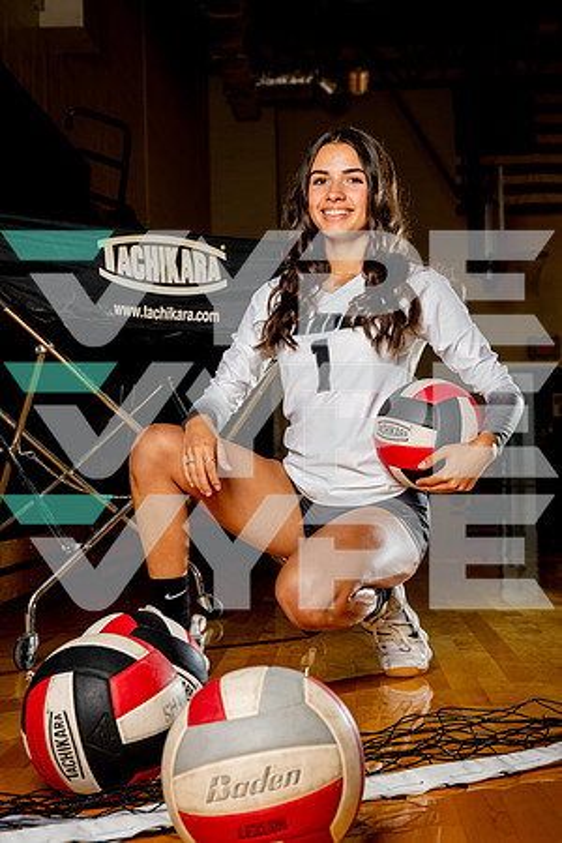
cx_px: 281
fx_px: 1311
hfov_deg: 24.2
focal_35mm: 56
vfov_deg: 35.6
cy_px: 422
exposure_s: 1/250
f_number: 7.1
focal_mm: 56
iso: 400
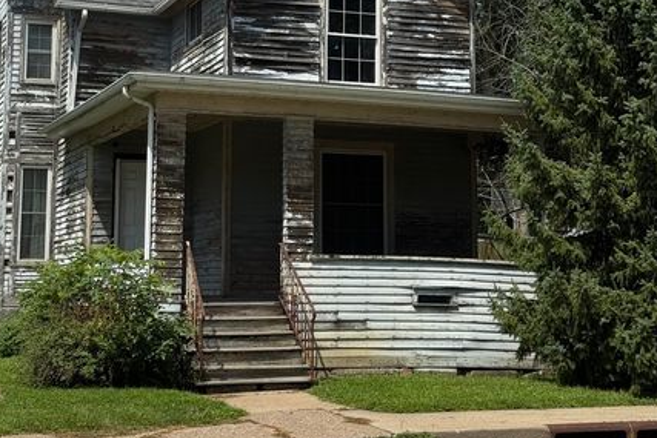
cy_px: 85
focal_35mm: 78
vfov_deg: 17.4
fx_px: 1424
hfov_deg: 26.0
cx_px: 286
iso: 64
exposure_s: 1/6410
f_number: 1.78
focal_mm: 6.76
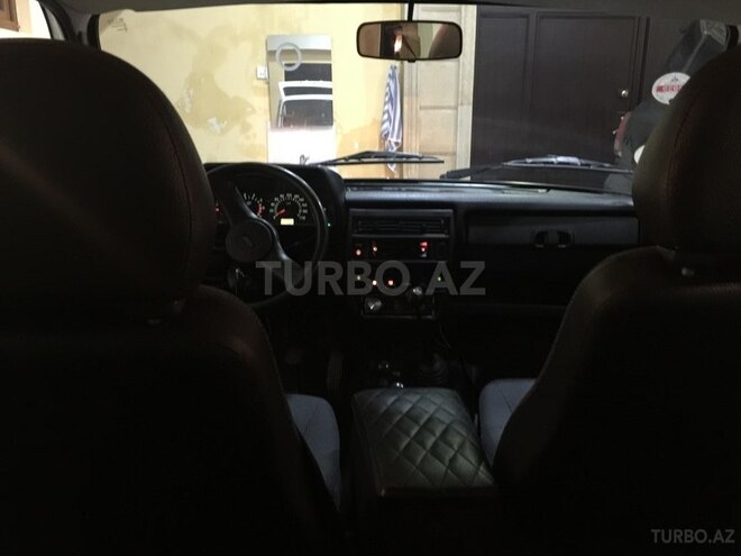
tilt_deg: -13.6
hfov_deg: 61.7
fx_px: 621
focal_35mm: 29
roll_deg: -0.9
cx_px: 370
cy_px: 278
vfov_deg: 48.2
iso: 160
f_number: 2.2
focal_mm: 4.15
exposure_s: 1/4
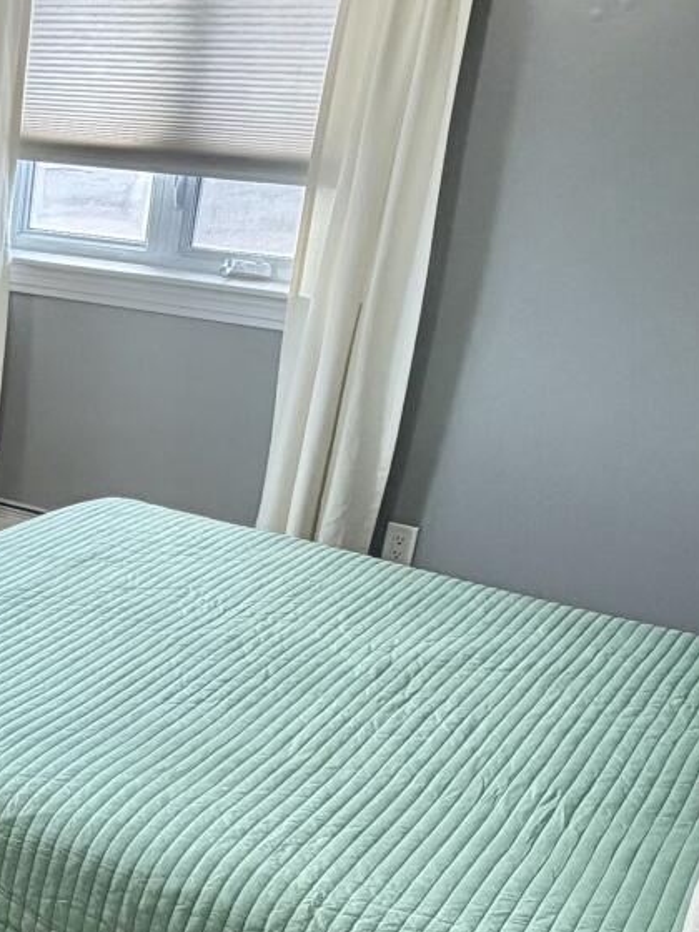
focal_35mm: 50
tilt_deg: -25.0
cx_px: -186
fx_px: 1346
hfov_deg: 25.4
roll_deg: -1.6
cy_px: 704
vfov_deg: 37.2
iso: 200
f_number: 2.2
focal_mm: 2.22
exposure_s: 1/120
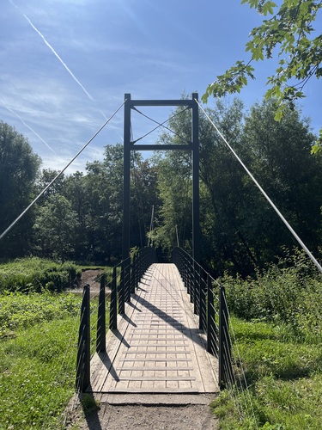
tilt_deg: +4.8
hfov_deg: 53.1
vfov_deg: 67.3
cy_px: 215
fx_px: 322
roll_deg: +1.0
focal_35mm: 26
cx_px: 161
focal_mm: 5.1
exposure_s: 1/6173
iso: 50
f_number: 1.6
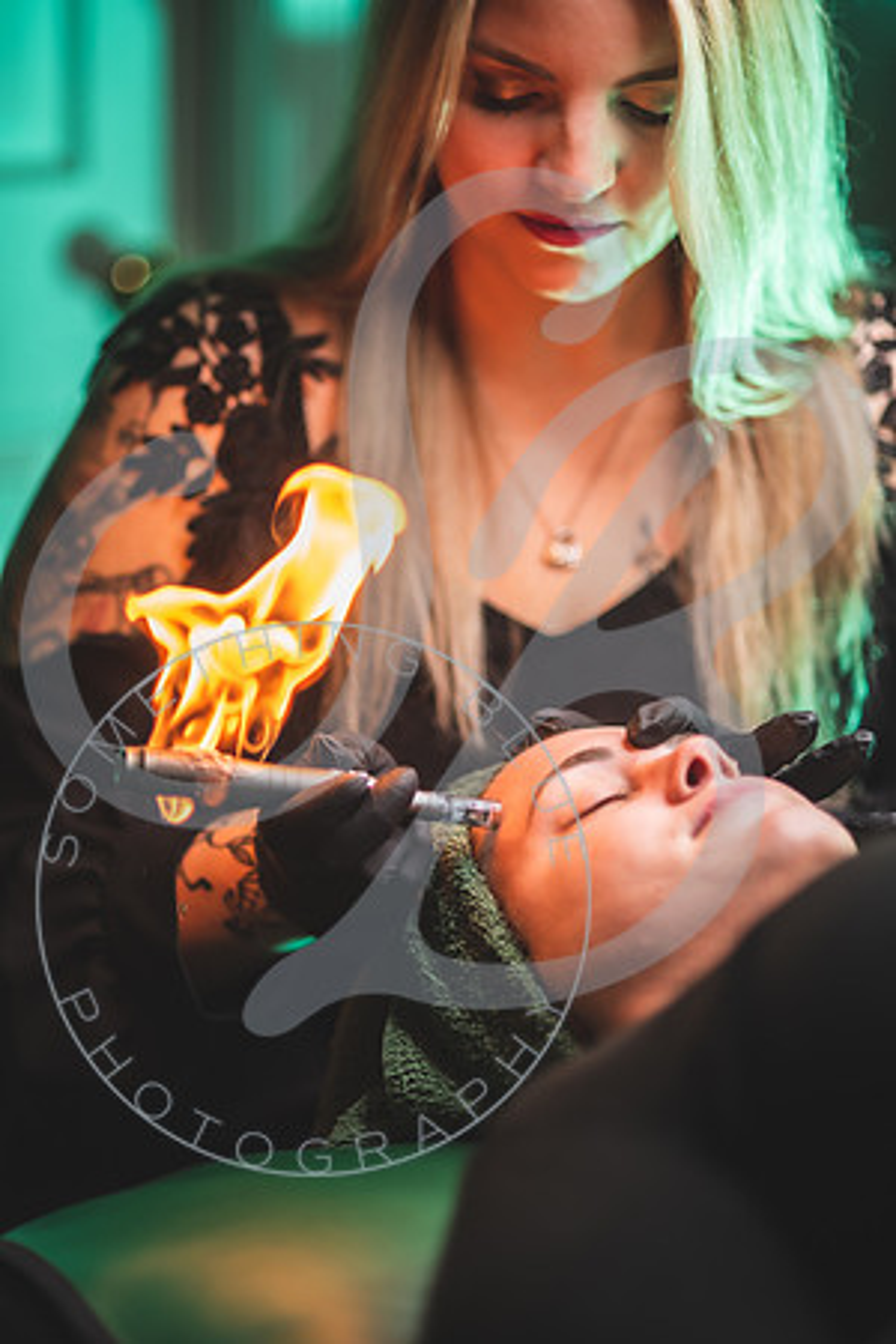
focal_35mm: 85
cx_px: 448
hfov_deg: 16.1
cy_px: 672
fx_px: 3173
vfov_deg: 23.9
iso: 100
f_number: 1.8
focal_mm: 85
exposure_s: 1/200
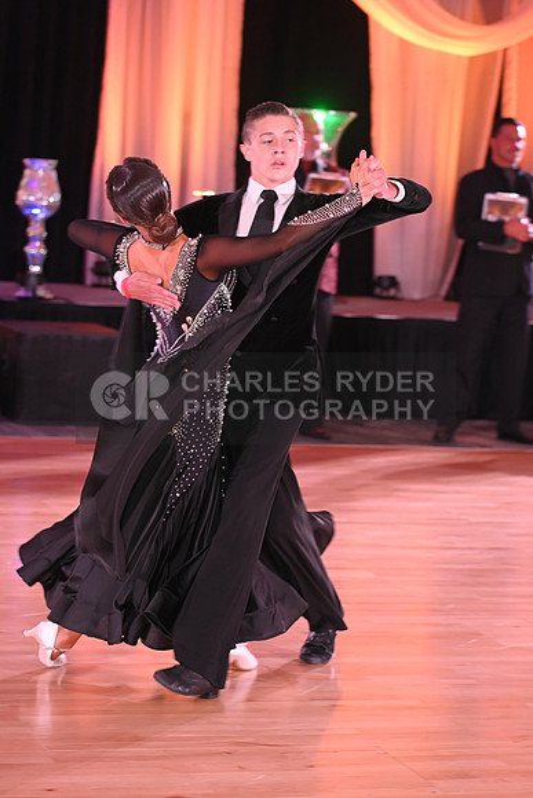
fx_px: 2441
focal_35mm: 110
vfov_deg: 18.6
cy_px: 399
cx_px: 266
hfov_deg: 12.5
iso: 2000
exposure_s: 1/200
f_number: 4.5
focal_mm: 110
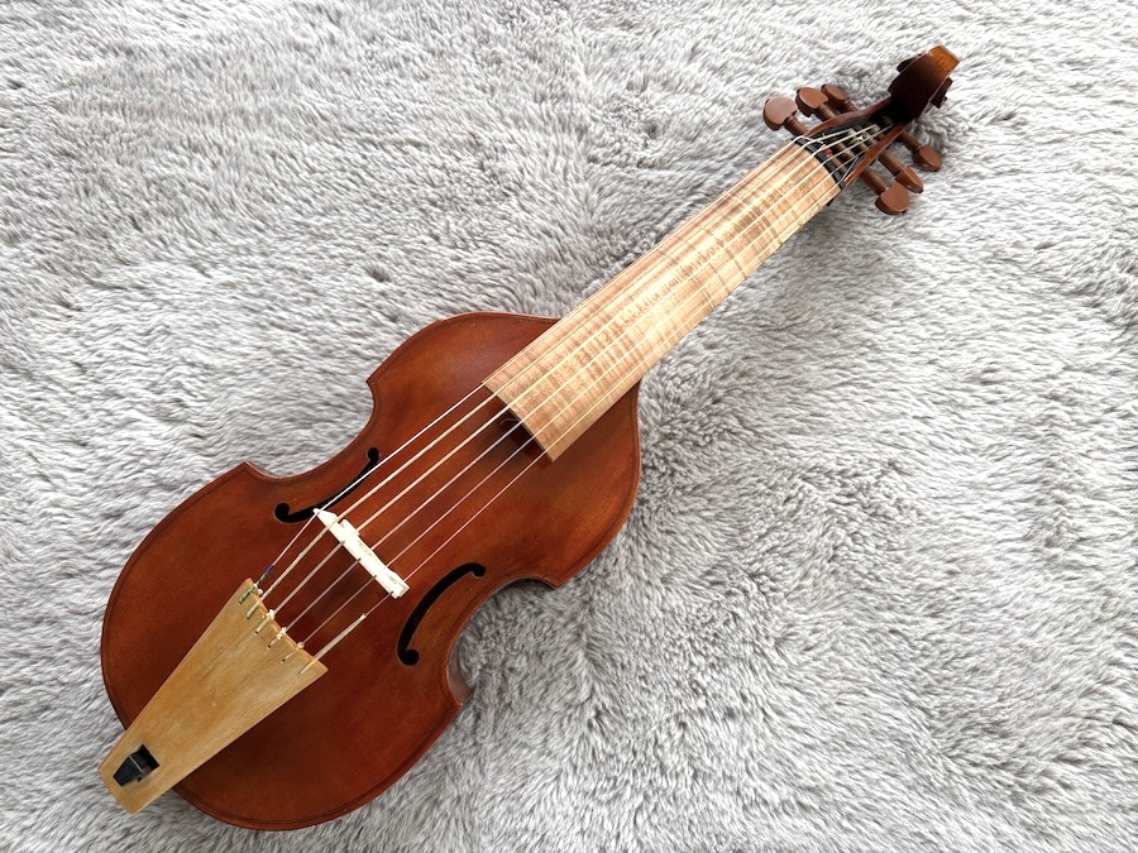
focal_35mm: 26
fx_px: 855
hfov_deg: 67.3
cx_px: 569
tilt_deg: -78.1
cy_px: 426
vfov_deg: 53.1
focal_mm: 5.96
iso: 125
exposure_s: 1/121
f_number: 1.6
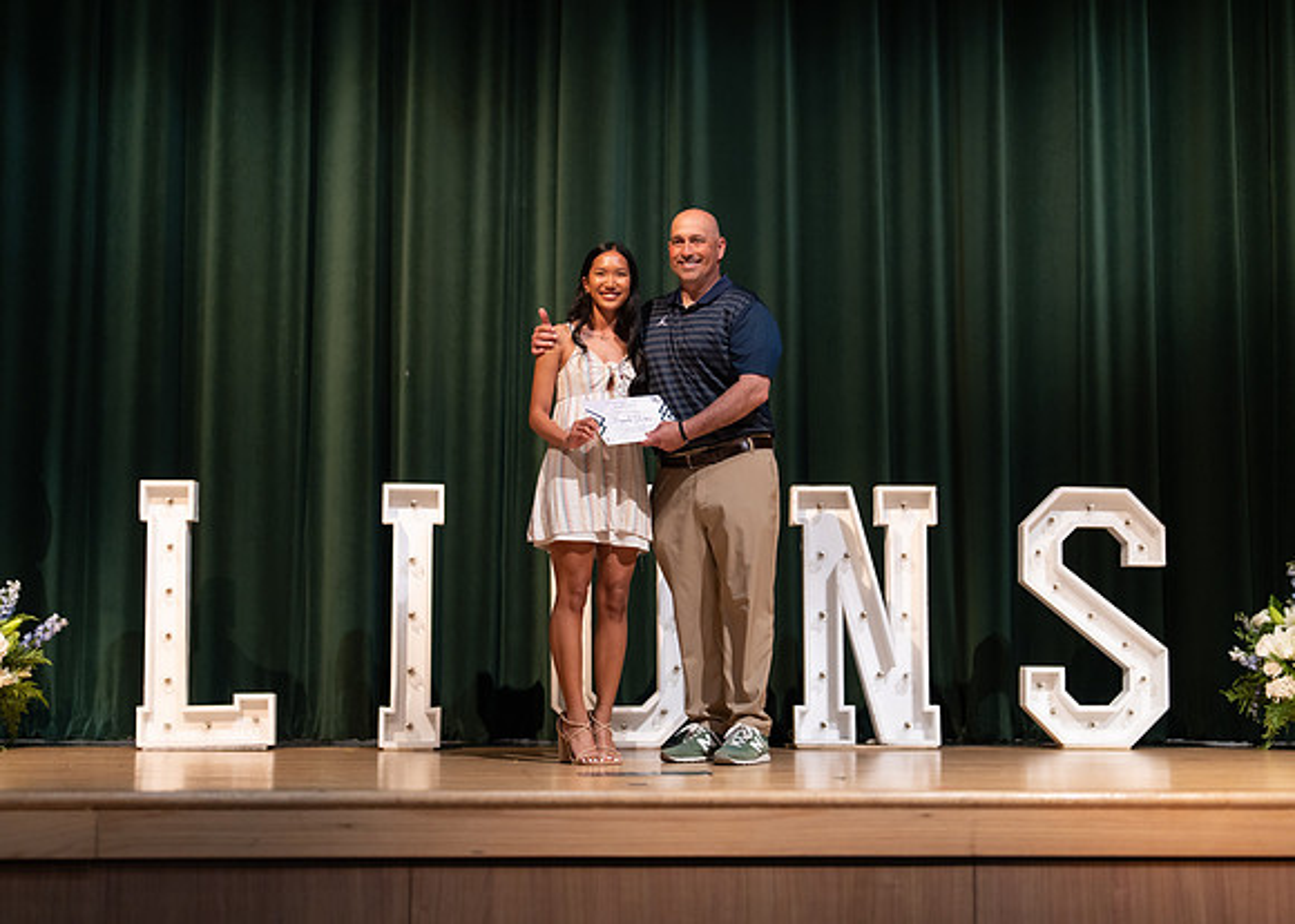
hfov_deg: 36.3
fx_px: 1974
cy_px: 462
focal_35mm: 54
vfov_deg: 26.4
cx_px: 648
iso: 640
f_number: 1.2
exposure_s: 1/320
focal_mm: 50
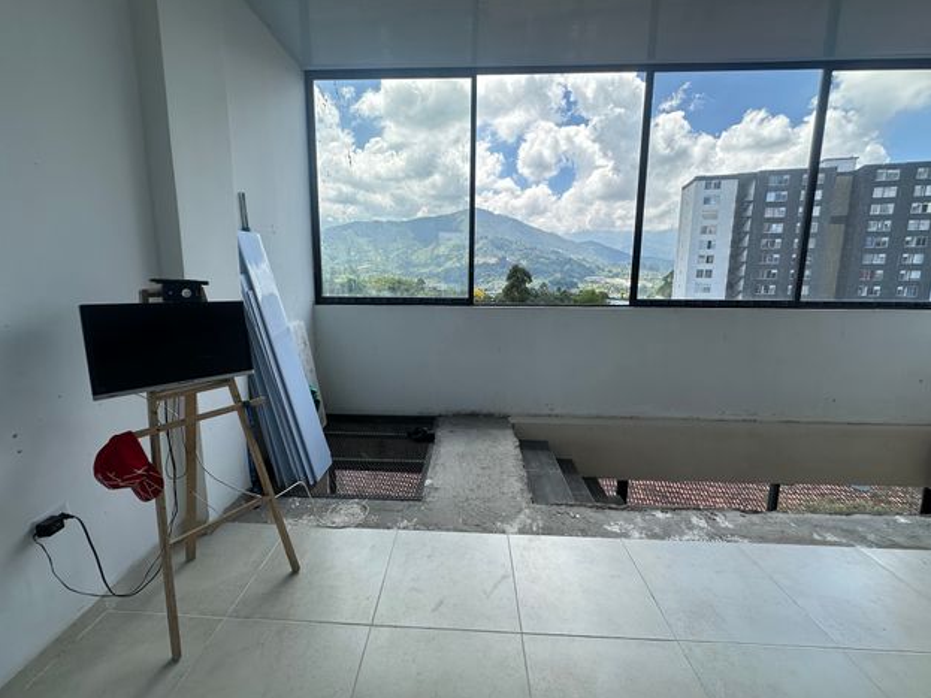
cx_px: 449
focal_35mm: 15
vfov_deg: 81.7
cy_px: 335
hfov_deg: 98.1
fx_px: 403
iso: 40
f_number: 2.2
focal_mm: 2.22
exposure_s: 1/703
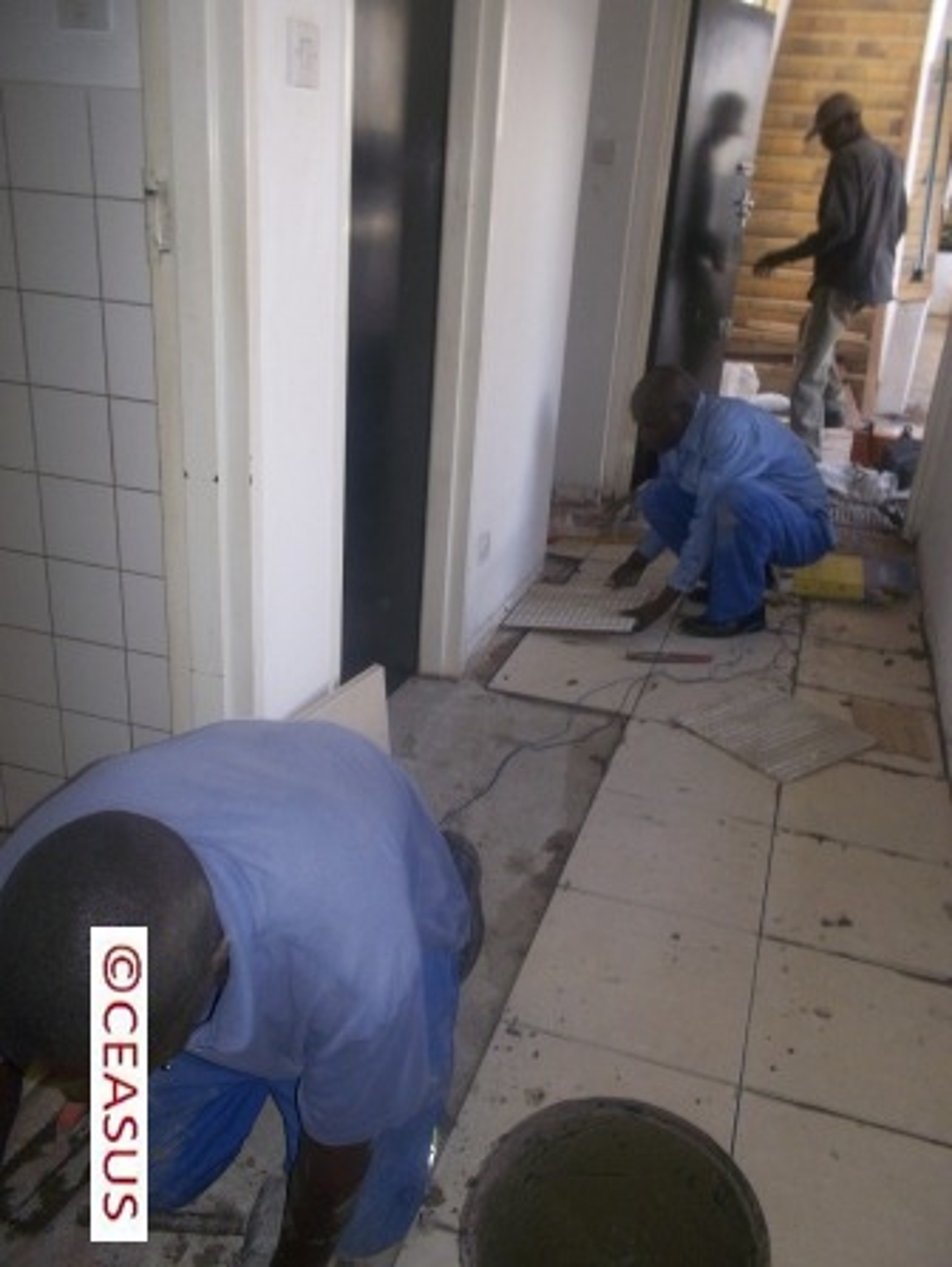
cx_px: 476
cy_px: 634
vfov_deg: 61.6
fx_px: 1062
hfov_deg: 48.3
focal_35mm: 29
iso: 80
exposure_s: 1/30
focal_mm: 4.1
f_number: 3.3
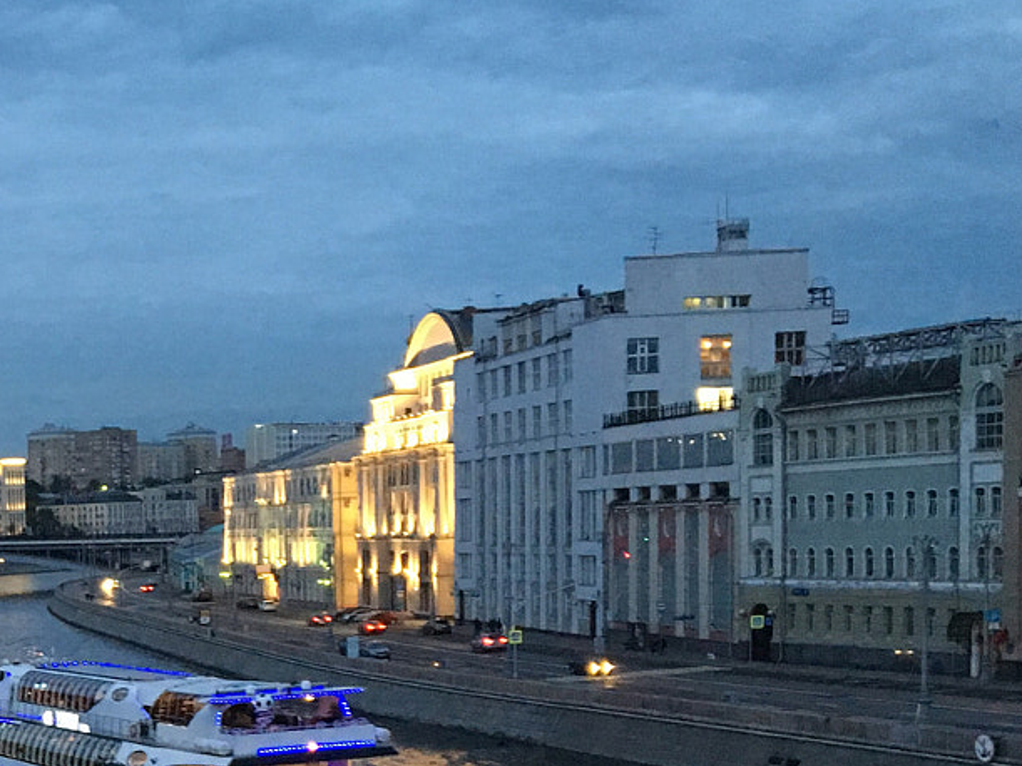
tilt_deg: -4.6
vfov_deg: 18.9
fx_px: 2243
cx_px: -189
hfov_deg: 23.5
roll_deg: +2.9
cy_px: 749
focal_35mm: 76
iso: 200
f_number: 2.2
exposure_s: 1/17
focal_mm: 4.15
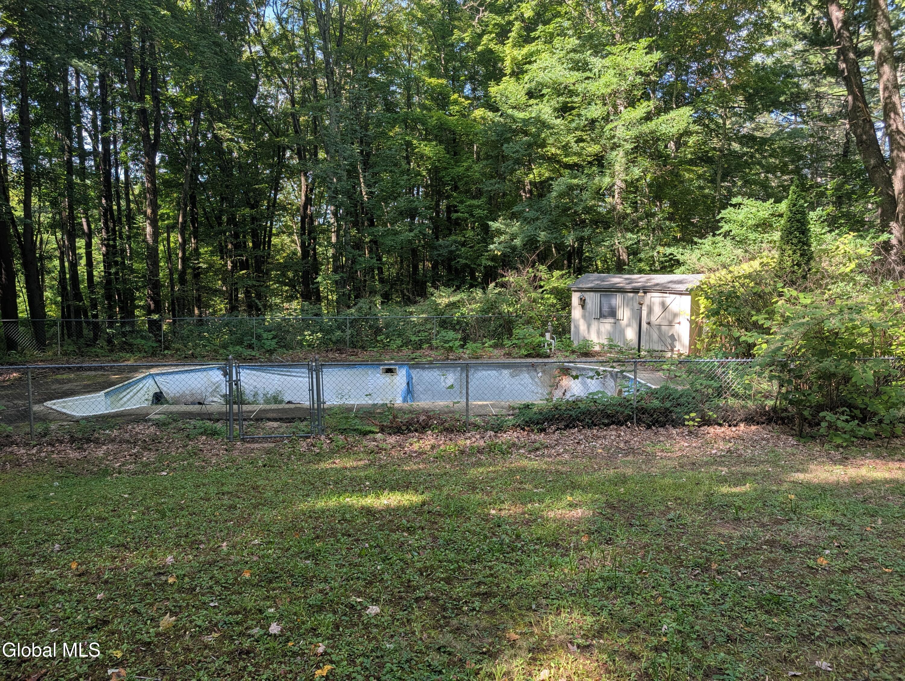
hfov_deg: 71.5
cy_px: 340
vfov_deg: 56.9
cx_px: 452
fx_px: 628
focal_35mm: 24
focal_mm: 6.9
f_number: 1.68
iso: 18
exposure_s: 1/173
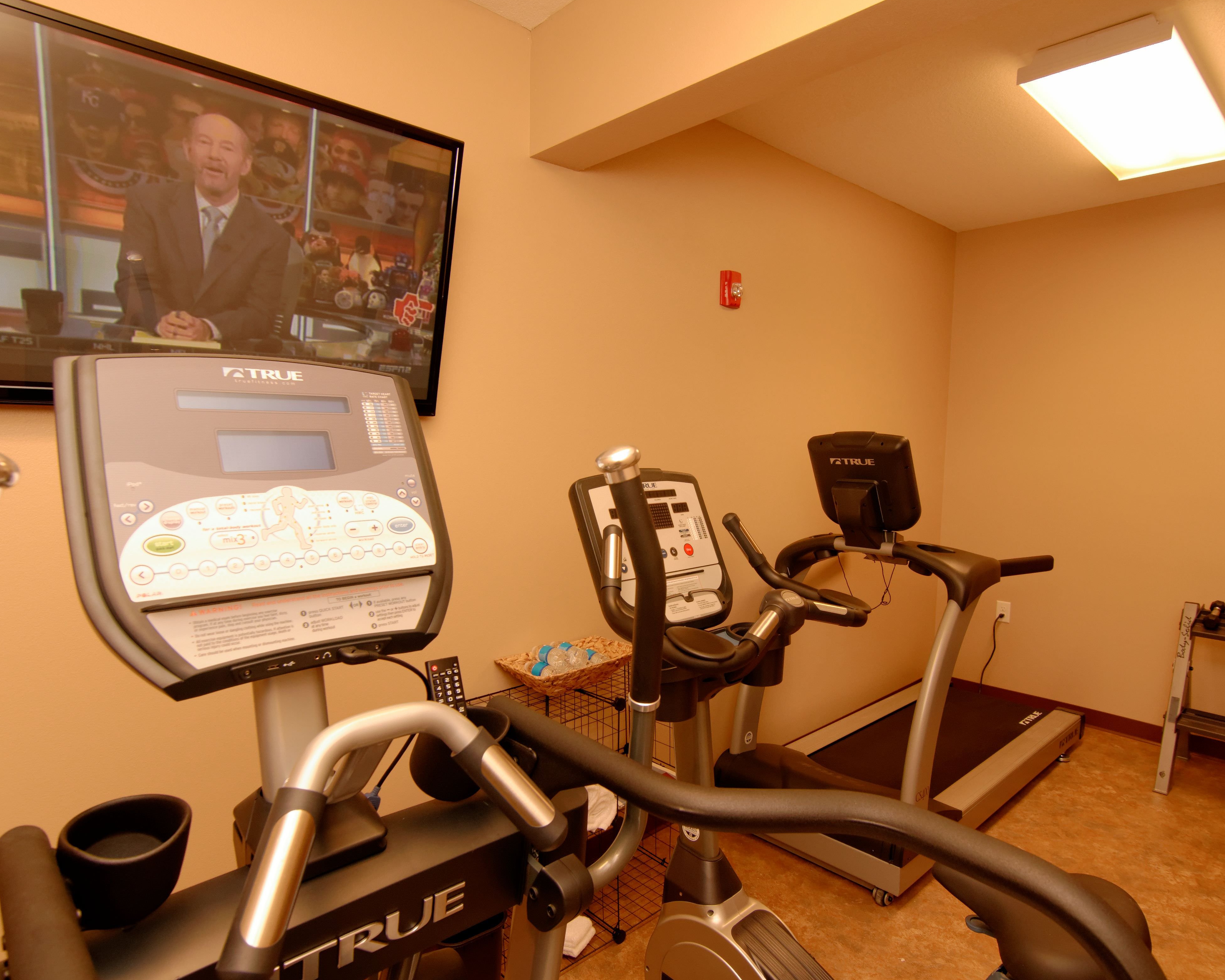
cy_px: 505
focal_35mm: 20
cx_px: 634
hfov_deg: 81.5
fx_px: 710
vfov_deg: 69.2
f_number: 5
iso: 450
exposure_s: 1/60
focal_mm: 11
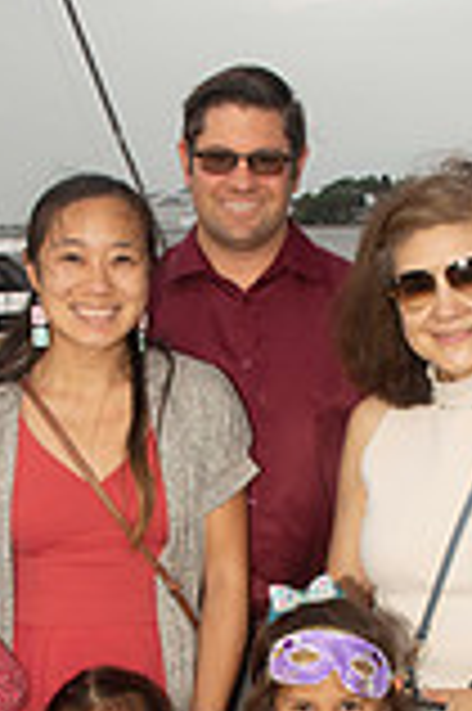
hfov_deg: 17.7
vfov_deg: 25.6
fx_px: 1518
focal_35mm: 77
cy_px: 630
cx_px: 187
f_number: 9
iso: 100
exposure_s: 1/200
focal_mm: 18
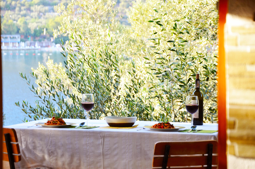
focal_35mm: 128
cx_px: 128
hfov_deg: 16.1
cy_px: 84
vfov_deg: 10.7
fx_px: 901
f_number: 5.6
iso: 200
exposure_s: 1/100
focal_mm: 85
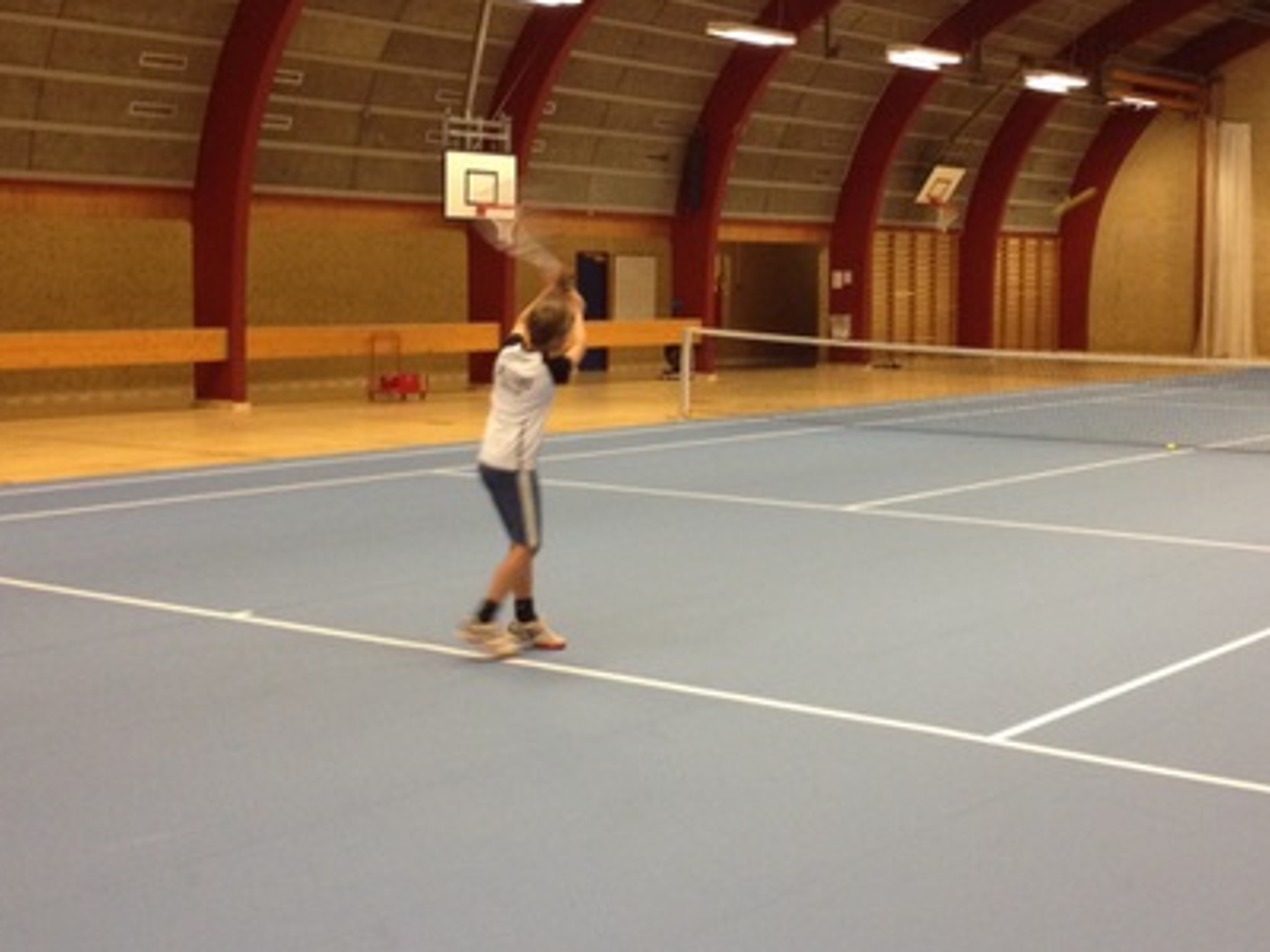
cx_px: 740
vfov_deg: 26.0
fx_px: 2055
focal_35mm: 56
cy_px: 349
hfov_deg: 34.3
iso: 160
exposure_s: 1/20
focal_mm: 4.28
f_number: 2.4
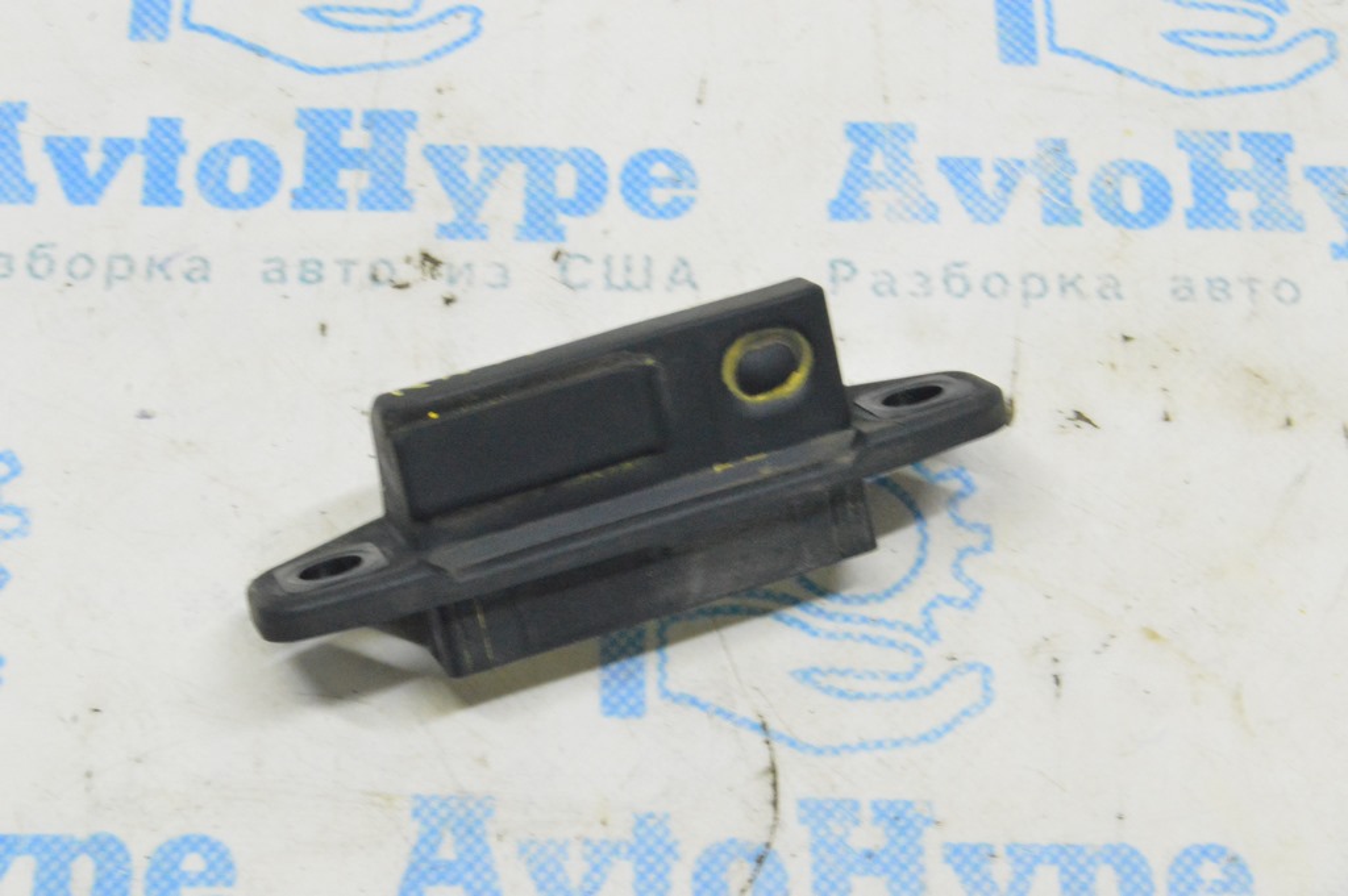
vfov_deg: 17.5
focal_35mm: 78
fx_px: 2918
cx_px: 674
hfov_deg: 26.0
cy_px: 448
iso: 6400
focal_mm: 52
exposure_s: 1/15
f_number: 20
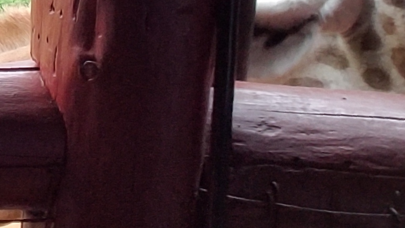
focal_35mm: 77
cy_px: -158
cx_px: -266
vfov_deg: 14.2
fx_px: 827
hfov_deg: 21.2
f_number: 1.7
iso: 50
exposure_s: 1/121
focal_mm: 2.1
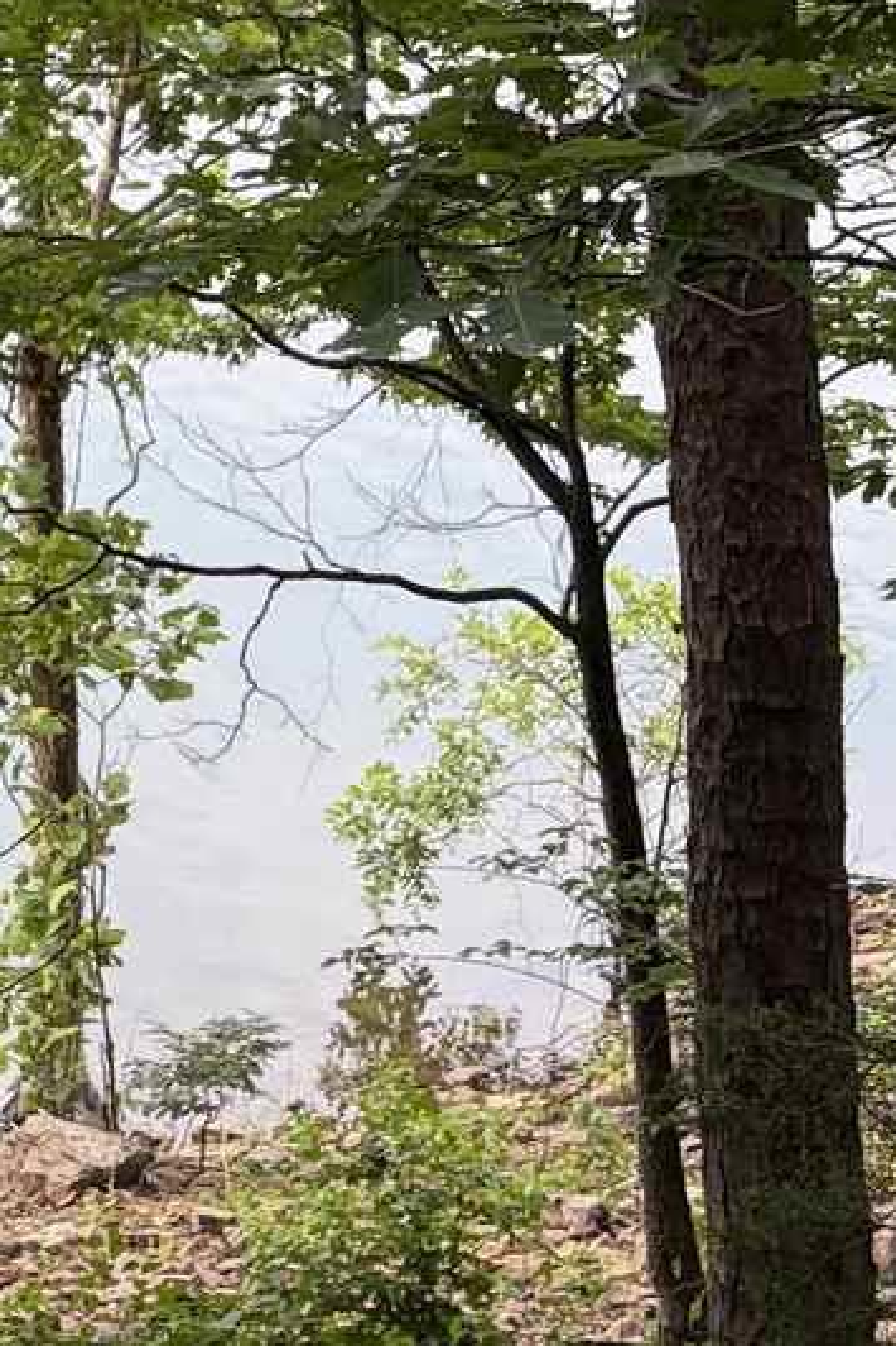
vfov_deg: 16.5
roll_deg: +0.0
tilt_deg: -7.1
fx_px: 4370
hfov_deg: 11.0
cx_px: -649
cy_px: -427
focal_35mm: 117
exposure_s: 1/251
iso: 50
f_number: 1.6
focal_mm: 5.96
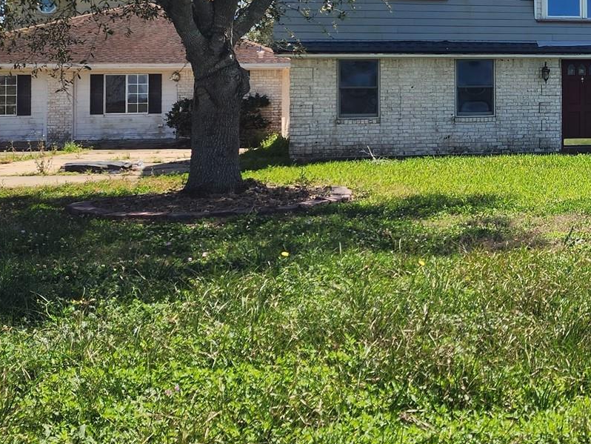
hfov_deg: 29.8
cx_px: 629
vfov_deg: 24.4
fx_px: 1008
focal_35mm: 59
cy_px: 76
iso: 12
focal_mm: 6.4
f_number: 1.8
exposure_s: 1/950
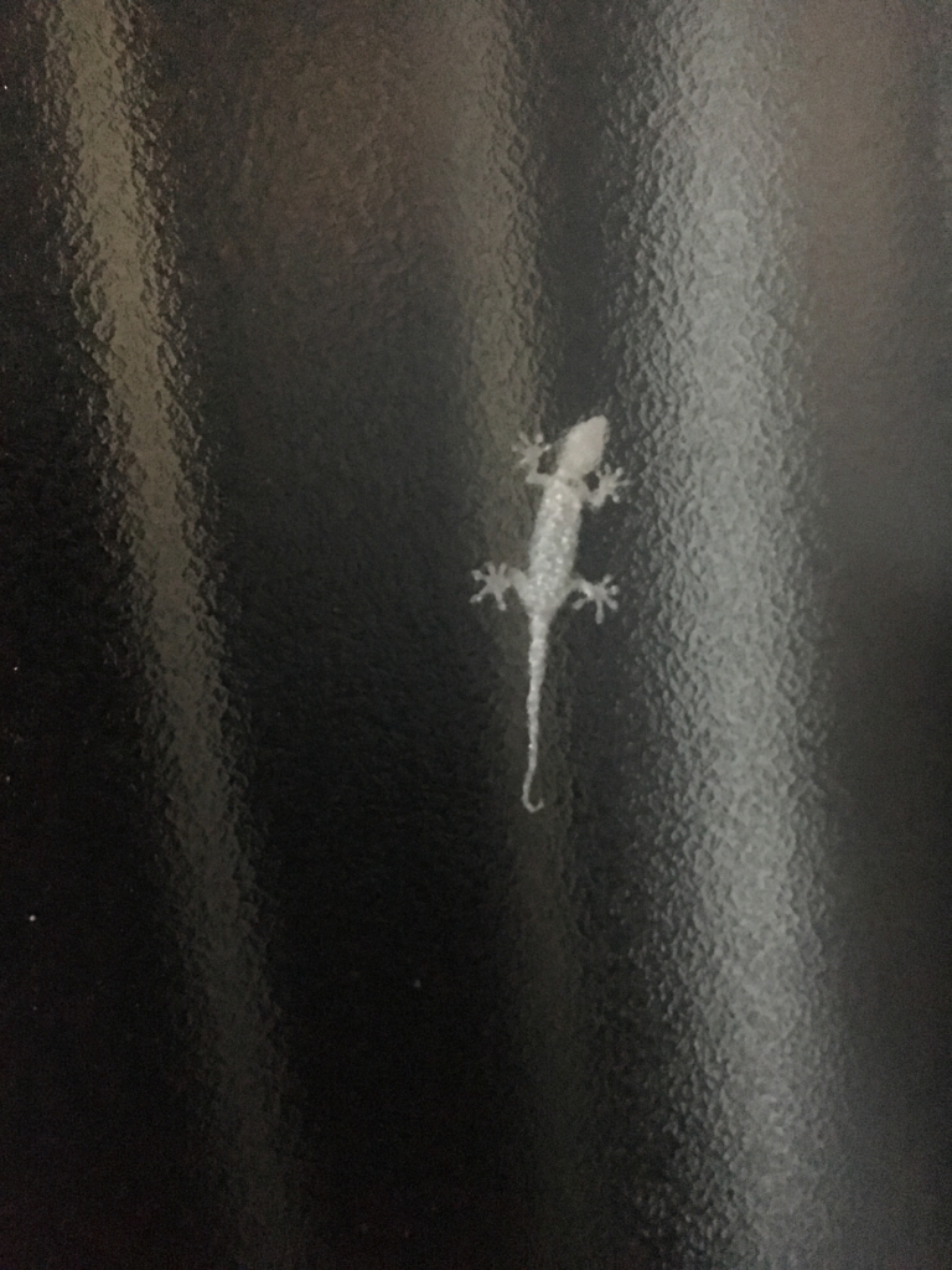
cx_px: 476
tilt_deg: -12.0
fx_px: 1063
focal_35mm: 29
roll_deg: +4.6
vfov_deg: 61.7
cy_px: 635
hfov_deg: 48.2
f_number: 2.2
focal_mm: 4.15
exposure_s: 1/15
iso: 2000
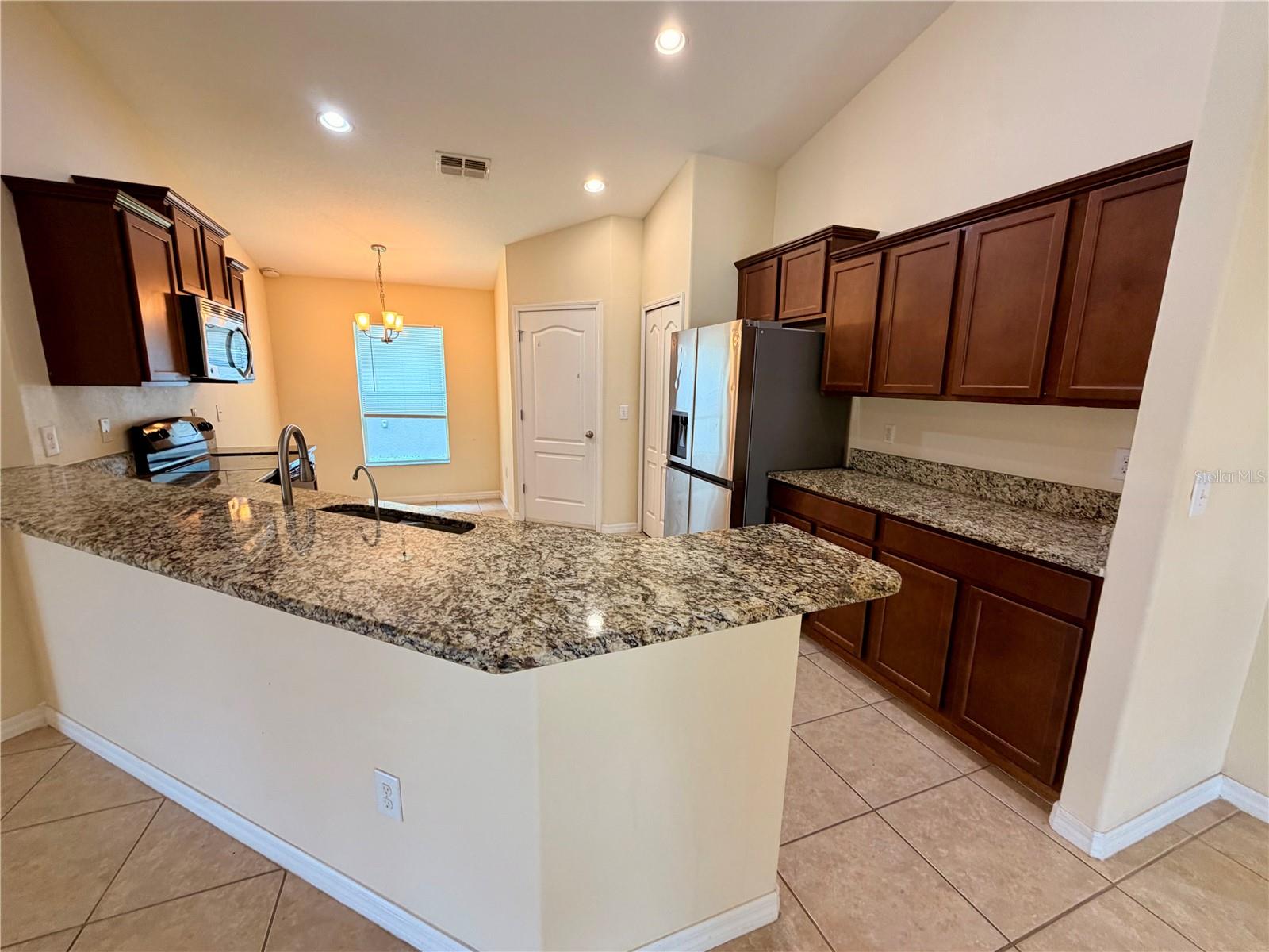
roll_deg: -0.2
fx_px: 513
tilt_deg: -10.7
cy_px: 476
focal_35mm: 14
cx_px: 634
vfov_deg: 85.7
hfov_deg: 102.1
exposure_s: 1/60
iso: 200
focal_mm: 2.22
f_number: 2.2
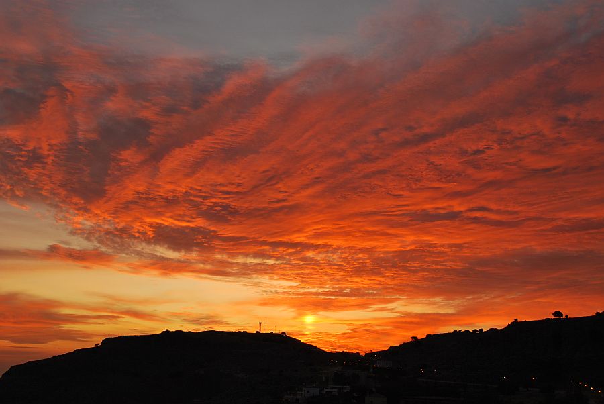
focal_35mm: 48
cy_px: 202
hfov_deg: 41.1
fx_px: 806
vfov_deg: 28.1
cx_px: 302
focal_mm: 32
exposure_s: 1/40
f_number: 9
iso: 200
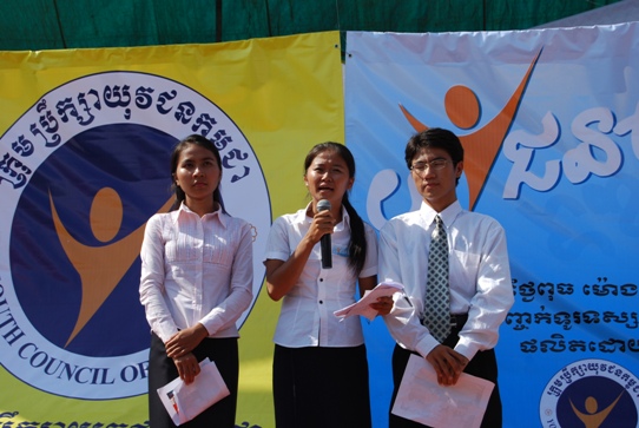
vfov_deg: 16.6
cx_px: 320
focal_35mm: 82
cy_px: 214
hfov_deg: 24.6
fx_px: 1466
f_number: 8
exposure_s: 1/250
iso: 100
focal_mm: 55
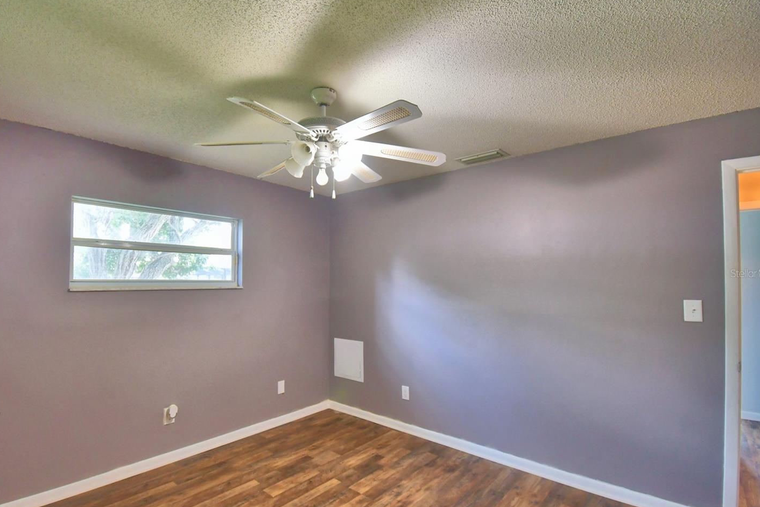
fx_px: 359
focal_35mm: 17
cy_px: 273
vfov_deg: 70.3
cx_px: 348
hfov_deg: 93.1
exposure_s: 1/30
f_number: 4.5
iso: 560
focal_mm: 10
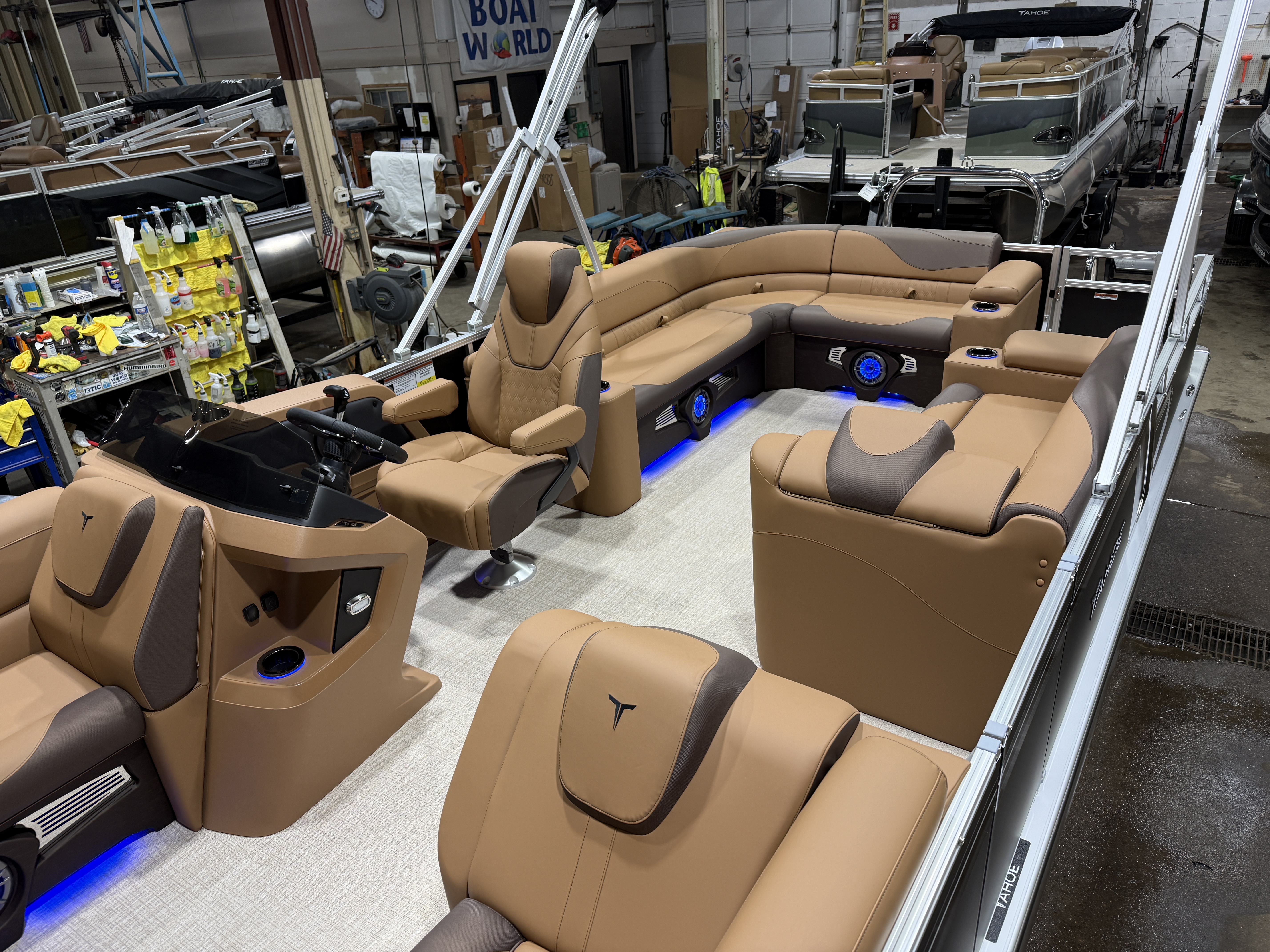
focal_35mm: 24
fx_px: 881
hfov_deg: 71.6
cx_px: 635
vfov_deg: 56.8
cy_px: 476
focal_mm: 6.76
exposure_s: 1/120
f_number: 1.78
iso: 125
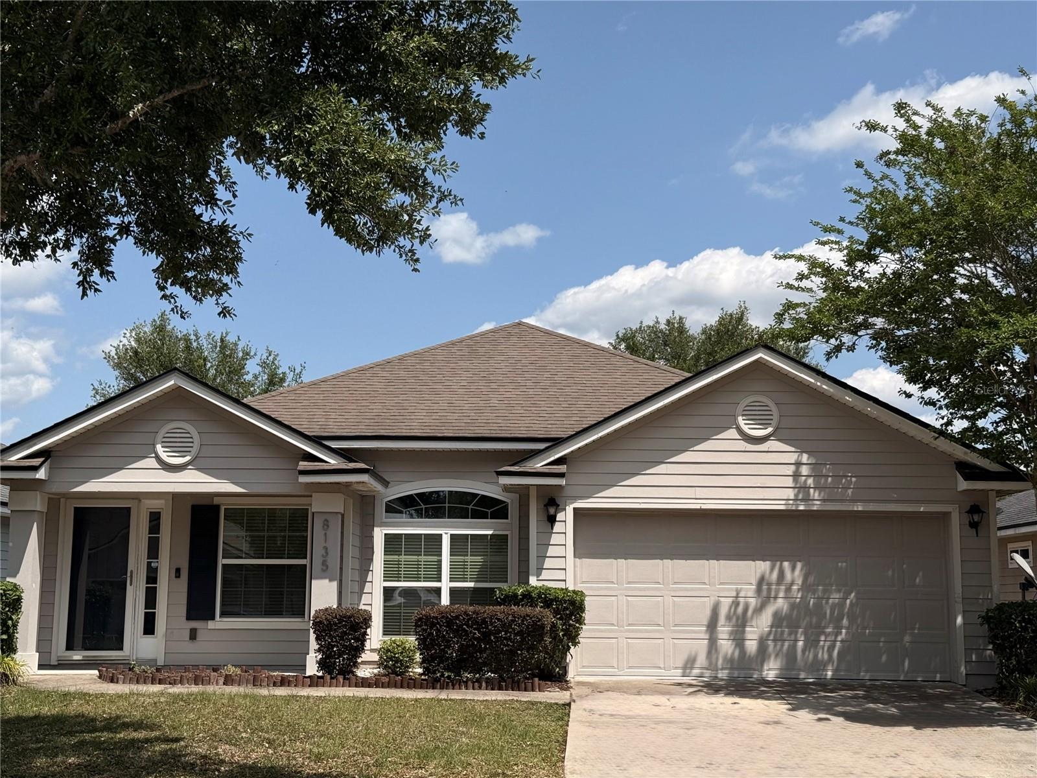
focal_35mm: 48
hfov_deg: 39.7
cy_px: 389
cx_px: 518
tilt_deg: +8.0
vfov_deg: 30.3
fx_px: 1438
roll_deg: -1.0
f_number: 1.78
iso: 80
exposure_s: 1/7874
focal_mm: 6.76
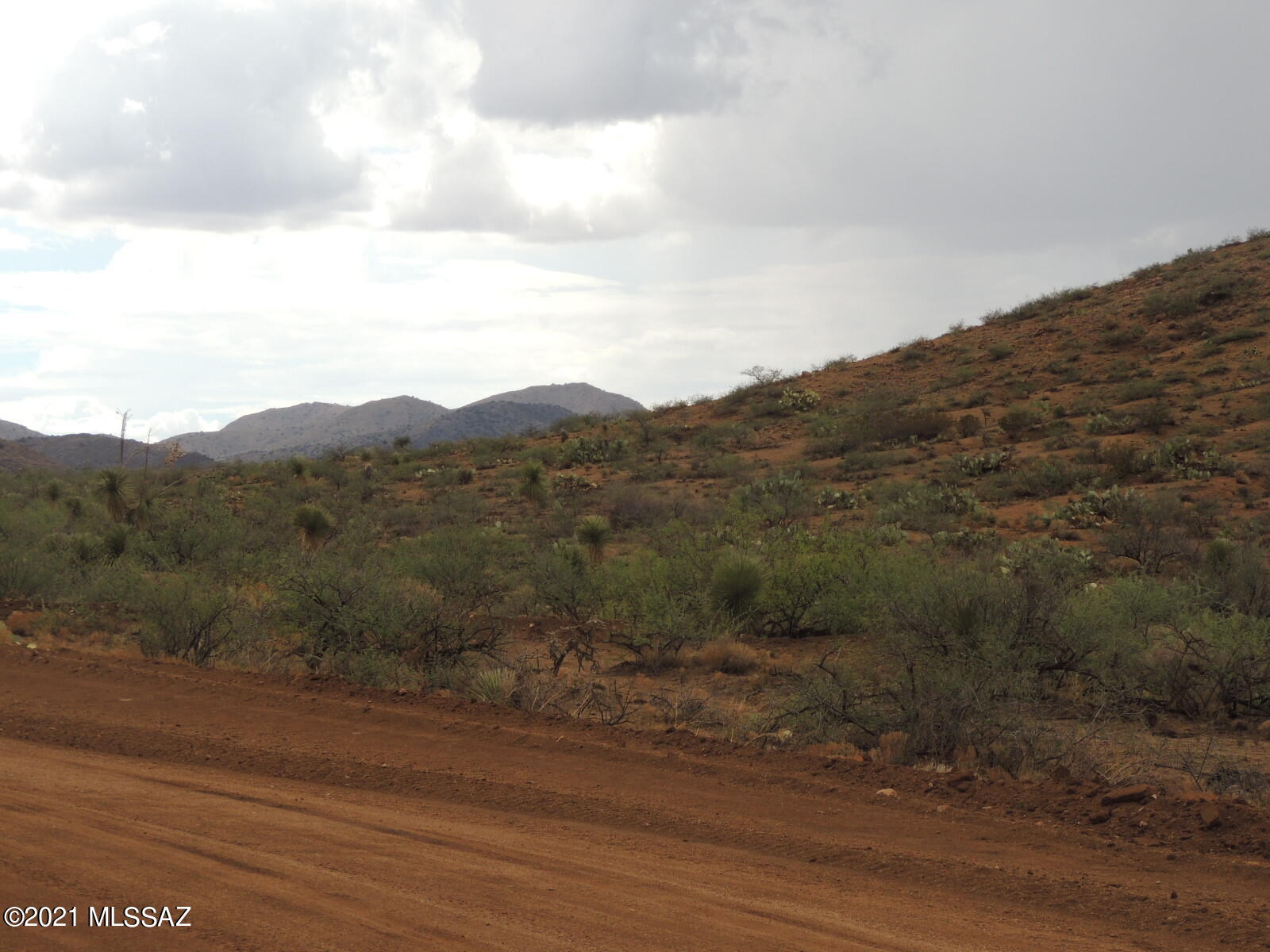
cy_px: 476
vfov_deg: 14.8
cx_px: 635
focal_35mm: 100
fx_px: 3669
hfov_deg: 19.6
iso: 100
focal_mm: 17.8
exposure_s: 1/500
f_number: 4.1
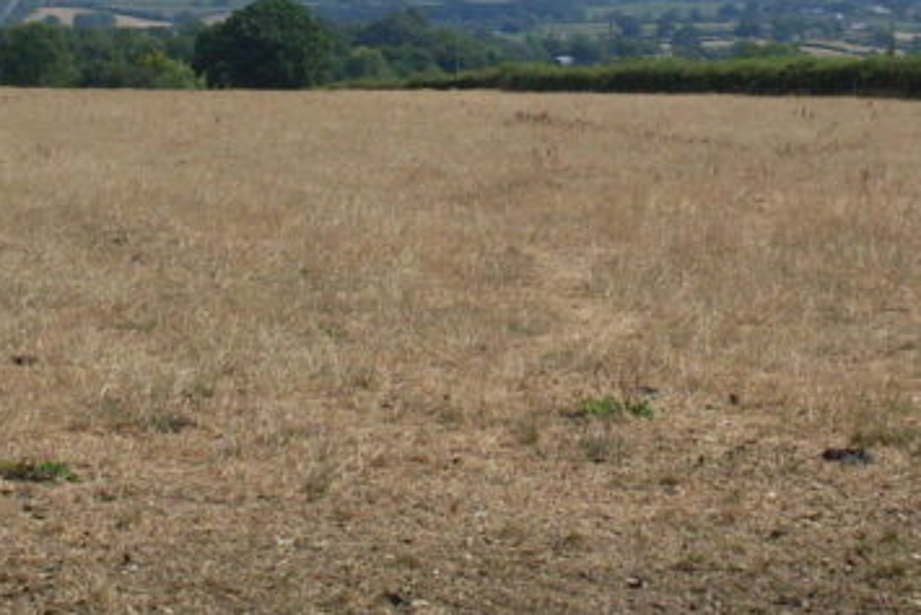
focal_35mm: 114
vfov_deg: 11.9
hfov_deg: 17.9
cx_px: 610
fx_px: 2918
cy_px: 18
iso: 80
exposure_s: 1/350
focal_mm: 6.3
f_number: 8.4
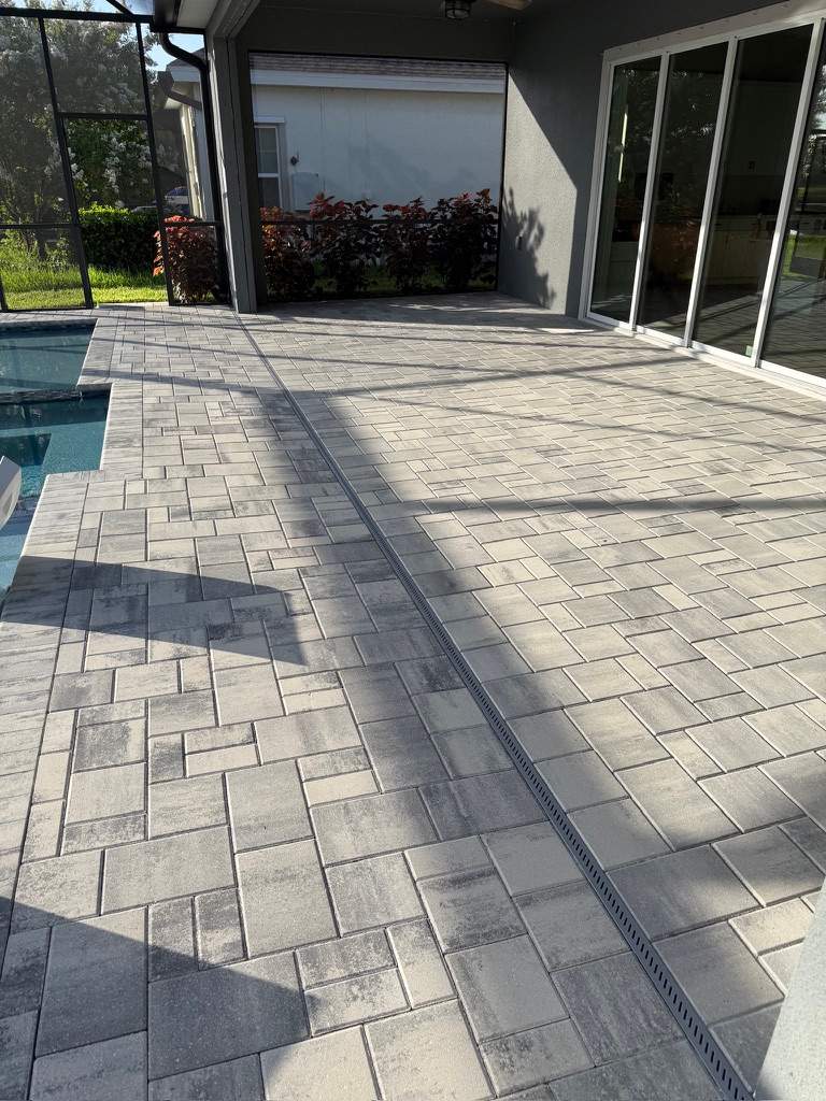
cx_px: 413
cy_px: 550
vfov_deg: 71.6
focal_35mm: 24
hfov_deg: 56.8
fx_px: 764
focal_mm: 6.76
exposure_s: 1/1901
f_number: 1.78
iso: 80
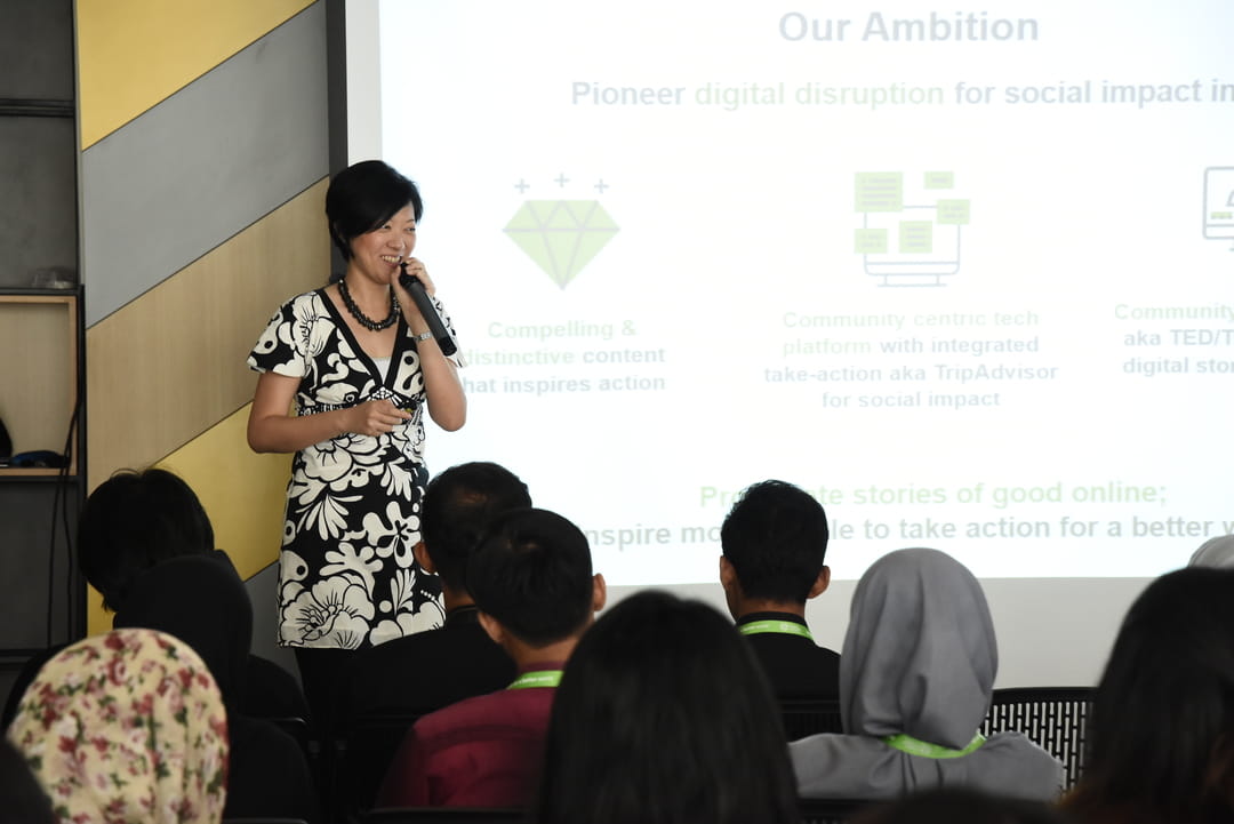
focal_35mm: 90
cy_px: 412
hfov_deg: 22.6
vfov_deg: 15.2
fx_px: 3086
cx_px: 617
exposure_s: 1/80
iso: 1600
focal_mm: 60
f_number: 5
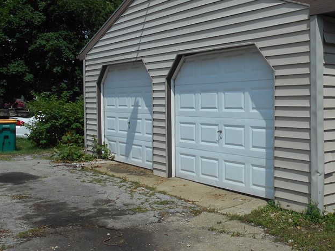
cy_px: 108
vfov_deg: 33.5
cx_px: 241
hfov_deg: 42.8
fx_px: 416
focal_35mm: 43
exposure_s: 1/2000
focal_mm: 4.6
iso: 80
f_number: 3.2
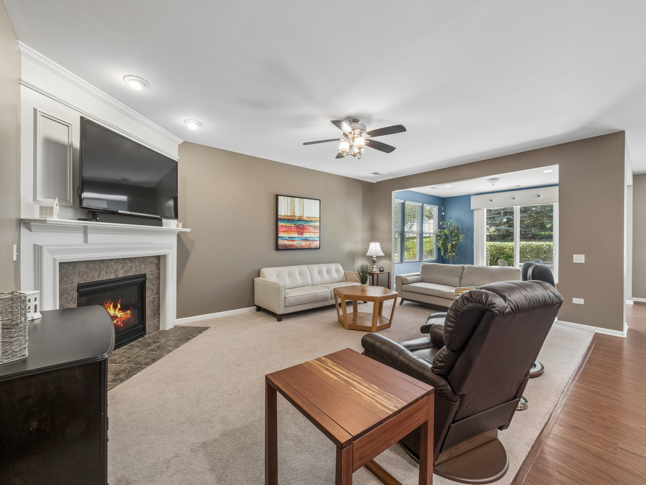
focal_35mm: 14
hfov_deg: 102.1
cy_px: 242
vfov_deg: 85.7
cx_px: 323
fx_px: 261
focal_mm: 7
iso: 400
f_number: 8
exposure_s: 1/6
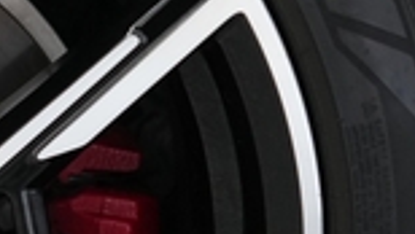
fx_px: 1344
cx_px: -229
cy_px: 280
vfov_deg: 9.8
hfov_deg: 15.9
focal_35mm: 122
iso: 4000
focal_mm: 28
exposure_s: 1/160
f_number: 2.8
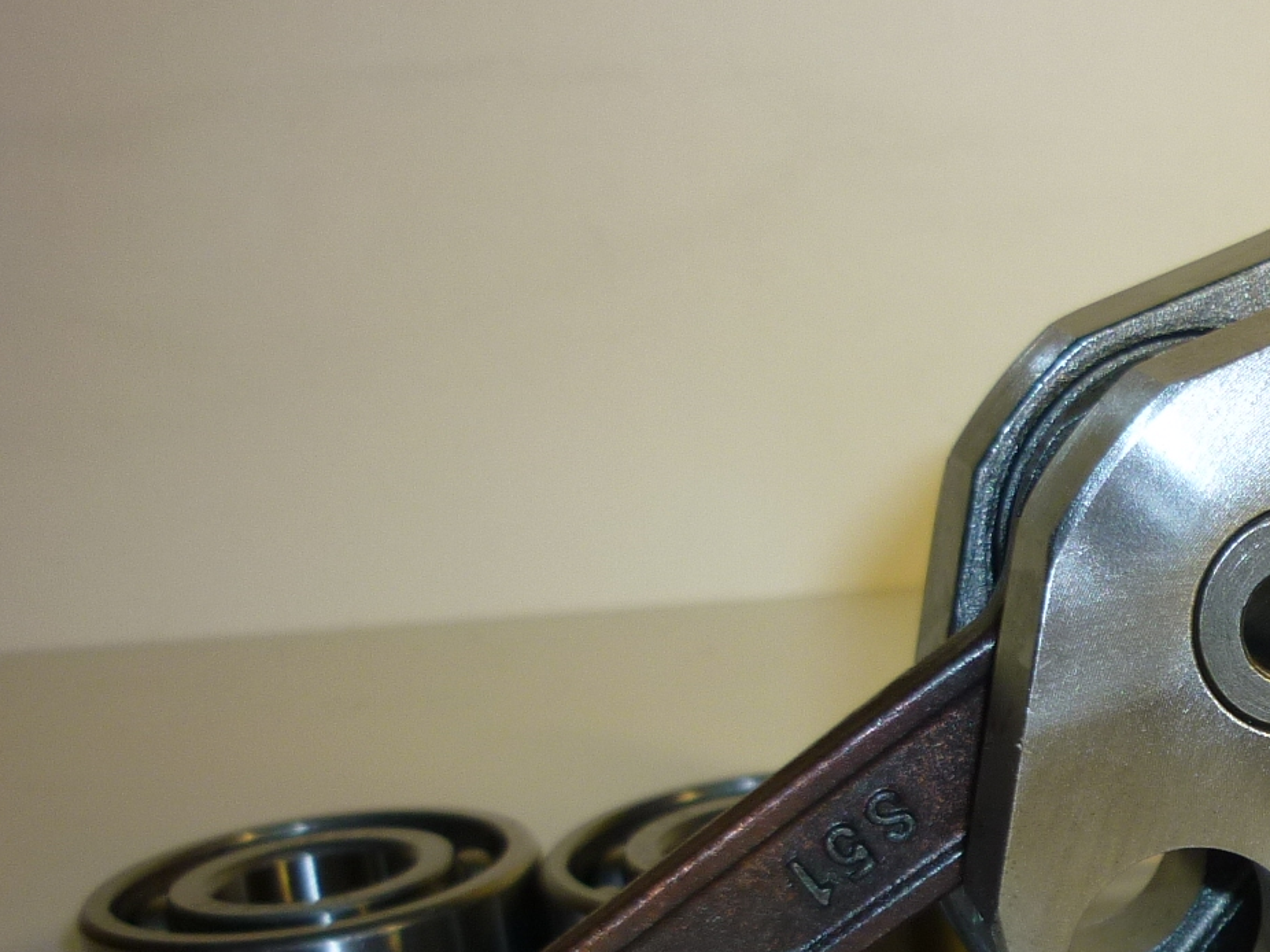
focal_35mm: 73
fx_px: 2678
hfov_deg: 25.2
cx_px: 1313
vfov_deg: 19.9
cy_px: 808
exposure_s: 1/30
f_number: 2.8
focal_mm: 5.5
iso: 100
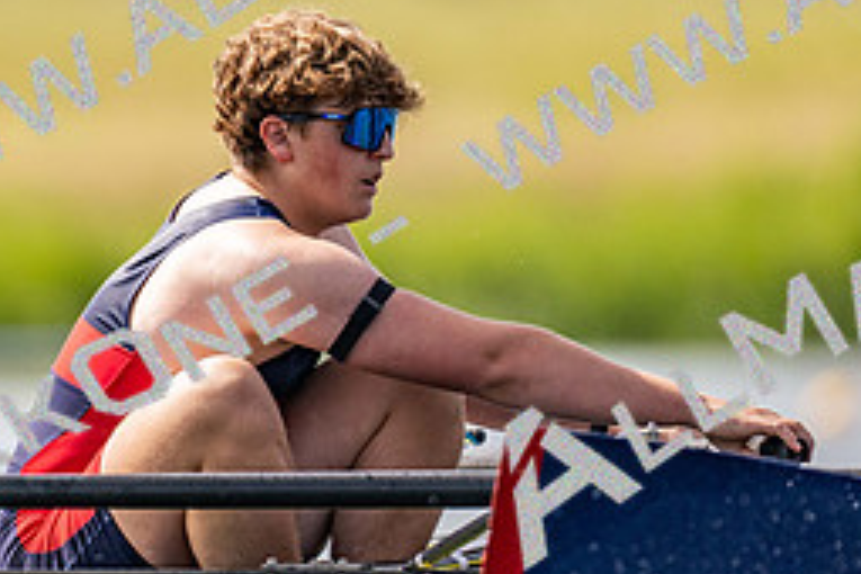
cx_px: 216
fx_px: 32596
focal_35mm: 1363
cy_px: 248
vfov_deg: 1.0
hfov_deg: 1.5
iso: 220
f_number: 4
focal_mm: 600
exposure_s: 1/2500
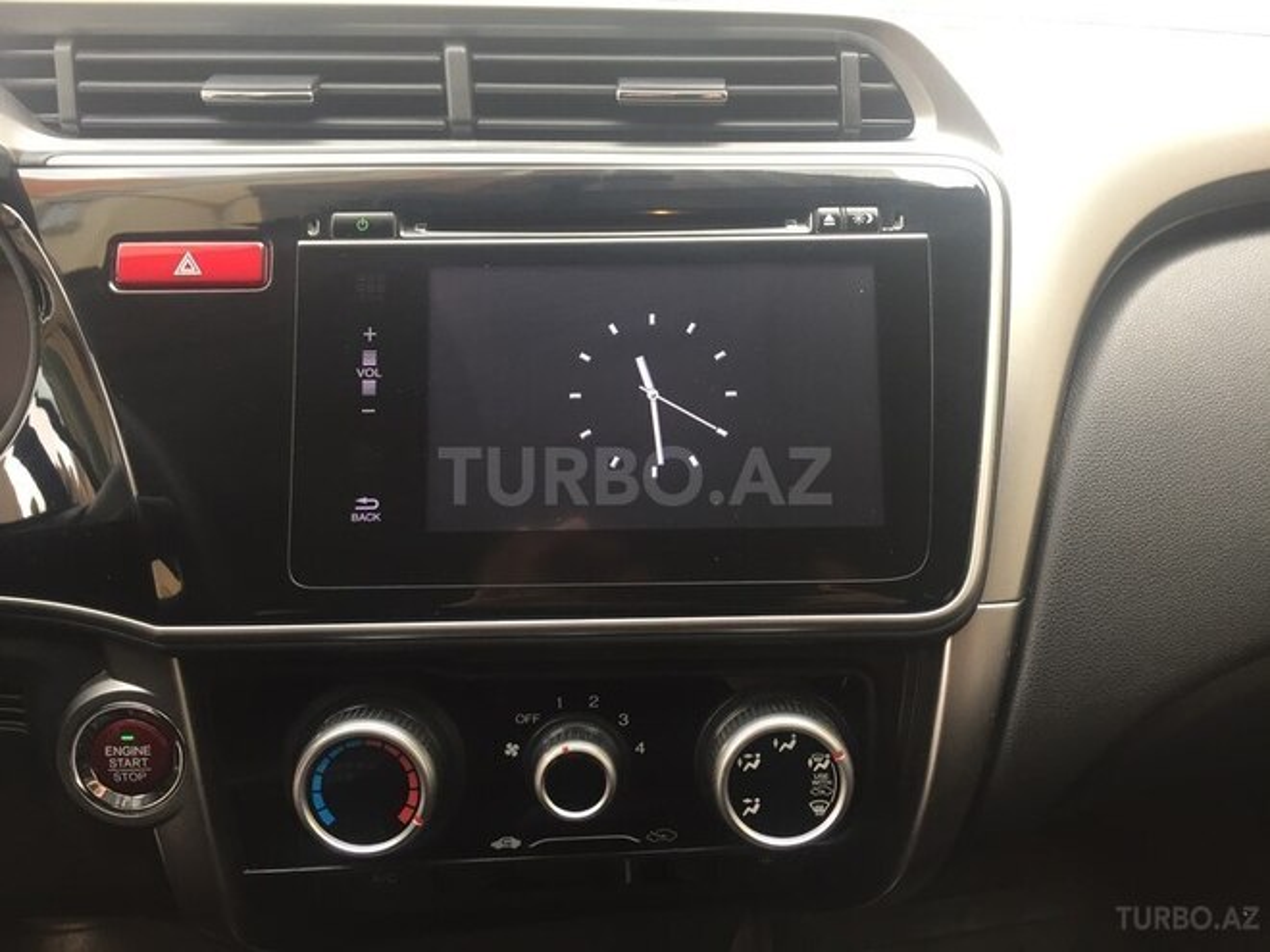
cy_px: 476
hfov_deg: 61.7
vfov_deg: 48.2
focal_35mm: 29
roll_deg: +0.7
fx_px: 1064
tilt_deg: -27.9
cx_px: 635
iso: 32
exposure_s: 1/33
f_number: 2.2
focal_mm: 4.15
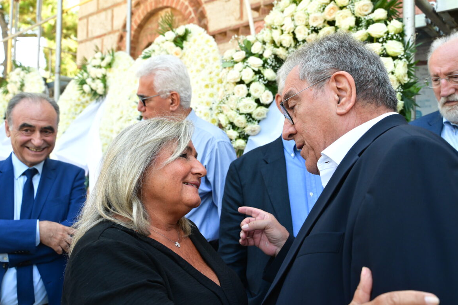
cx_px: 225
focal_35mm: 34
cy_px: 152
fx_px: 426
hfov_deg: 56.5
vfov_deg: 39.4
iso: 2000
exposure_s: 1/640
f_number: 5
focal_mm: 32.5
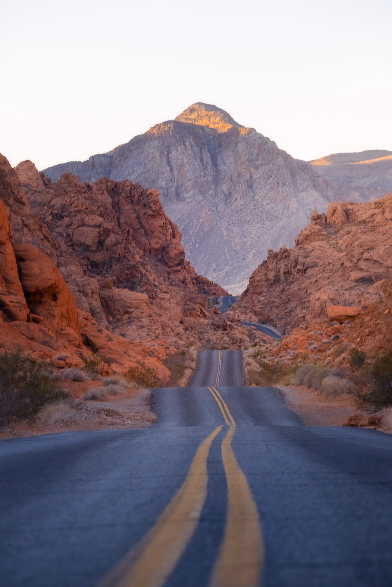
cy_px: 294
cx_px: 196
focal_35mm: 210
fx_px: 3430
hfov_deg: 6.5
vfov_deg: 9.8
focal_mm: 140
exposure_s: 1/125
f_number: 7.1
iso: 250
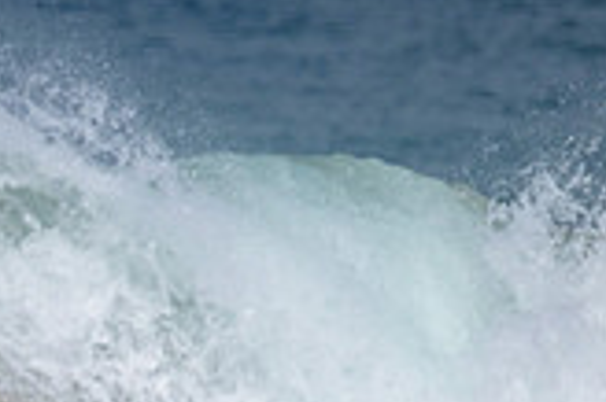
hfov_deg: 0.9
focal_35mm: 2197
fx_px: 36945
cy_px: 644
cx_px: -288
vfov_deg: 0.6
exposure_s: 1/2000
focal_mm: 620
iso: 320
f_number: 11
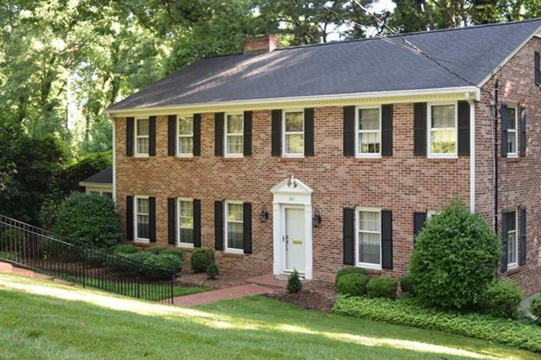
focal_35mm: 49
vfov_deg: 27.6
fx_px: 733
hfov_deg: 40.2
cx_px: 344
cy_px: 160
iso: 400
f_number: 5
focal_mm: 21
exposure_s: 1/100
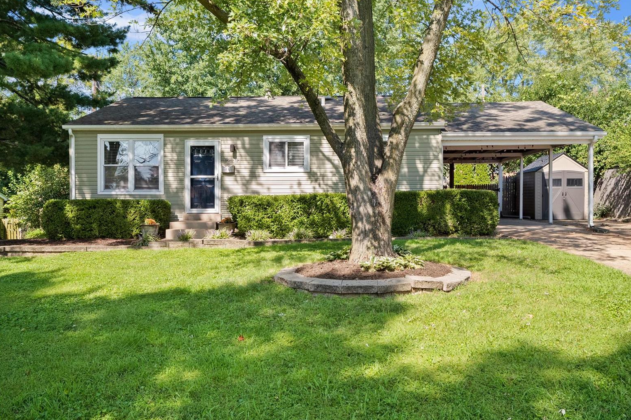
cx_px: 319
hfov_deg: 63.7
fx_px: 508
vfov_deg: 44.9
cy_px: 213
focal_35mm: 29
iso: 400
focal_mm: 14
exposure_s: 1/320
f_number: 7.1
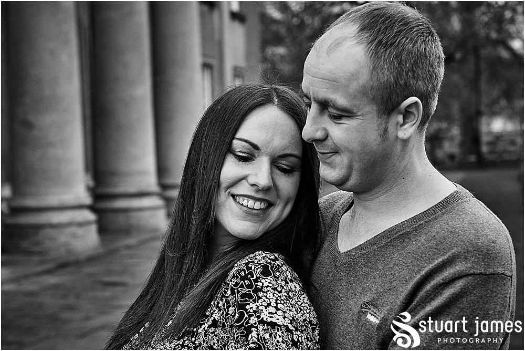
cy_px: 176
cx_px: 262
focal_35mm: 75
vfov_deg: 18.2
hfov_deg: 27.0
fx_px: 1094
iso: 640
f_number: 4
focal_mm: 50
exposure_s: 1/1250
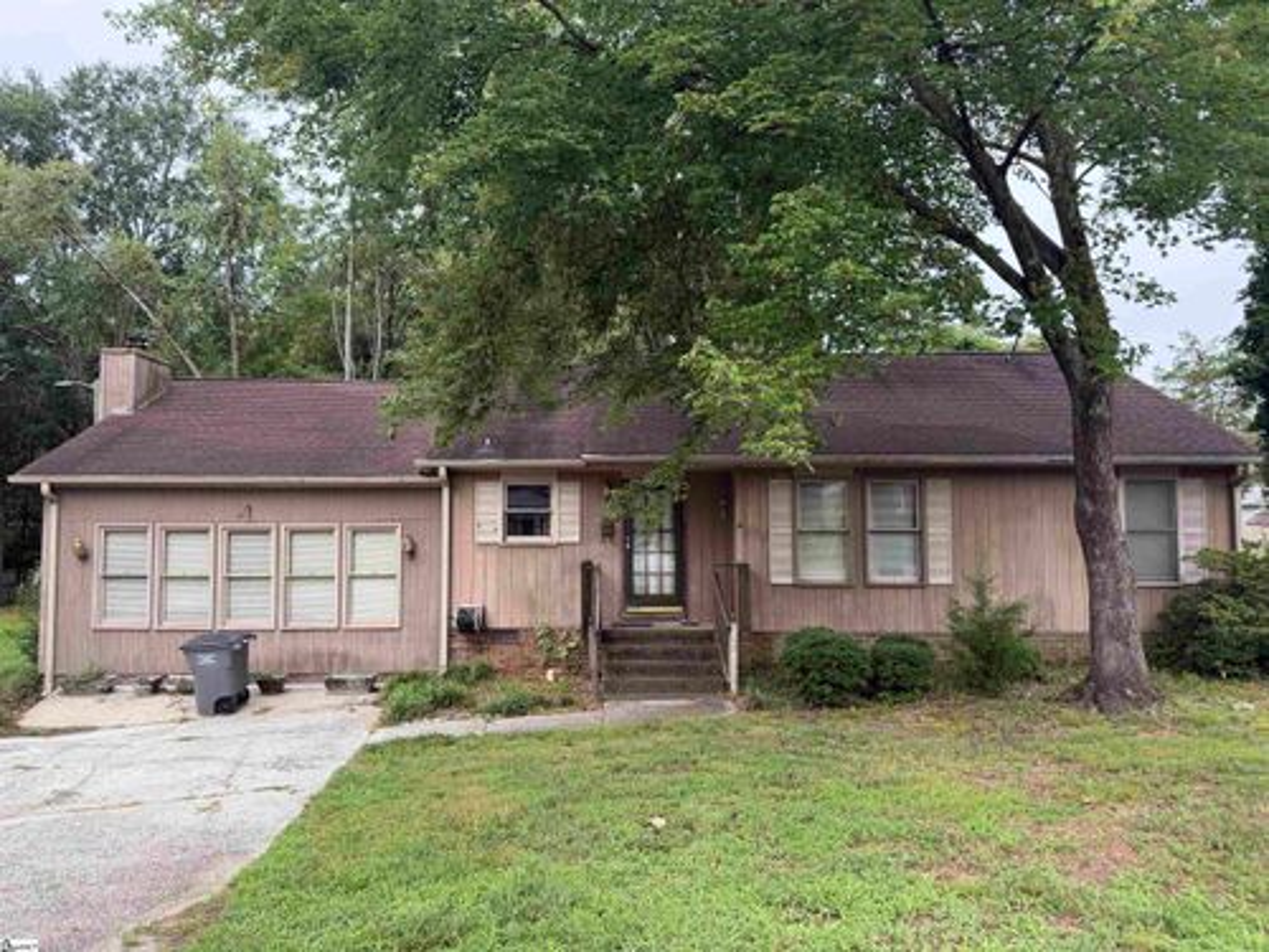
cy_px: 476
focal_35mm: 24
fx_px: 880
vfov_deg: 56.8
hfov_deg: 71.6
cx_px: 634
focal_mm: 6.76
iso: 100
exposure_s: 1/416
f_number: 1.78
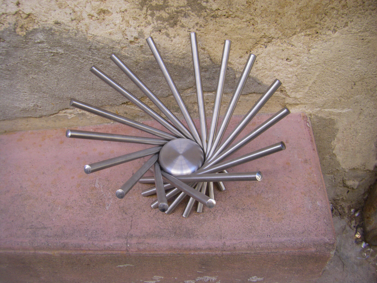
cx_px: 188
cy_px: 142
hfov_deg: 49.0
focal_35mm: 38
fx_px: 414
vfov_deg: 37.7
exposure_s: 1/50
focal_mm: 6.3
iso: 160
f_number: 3.5
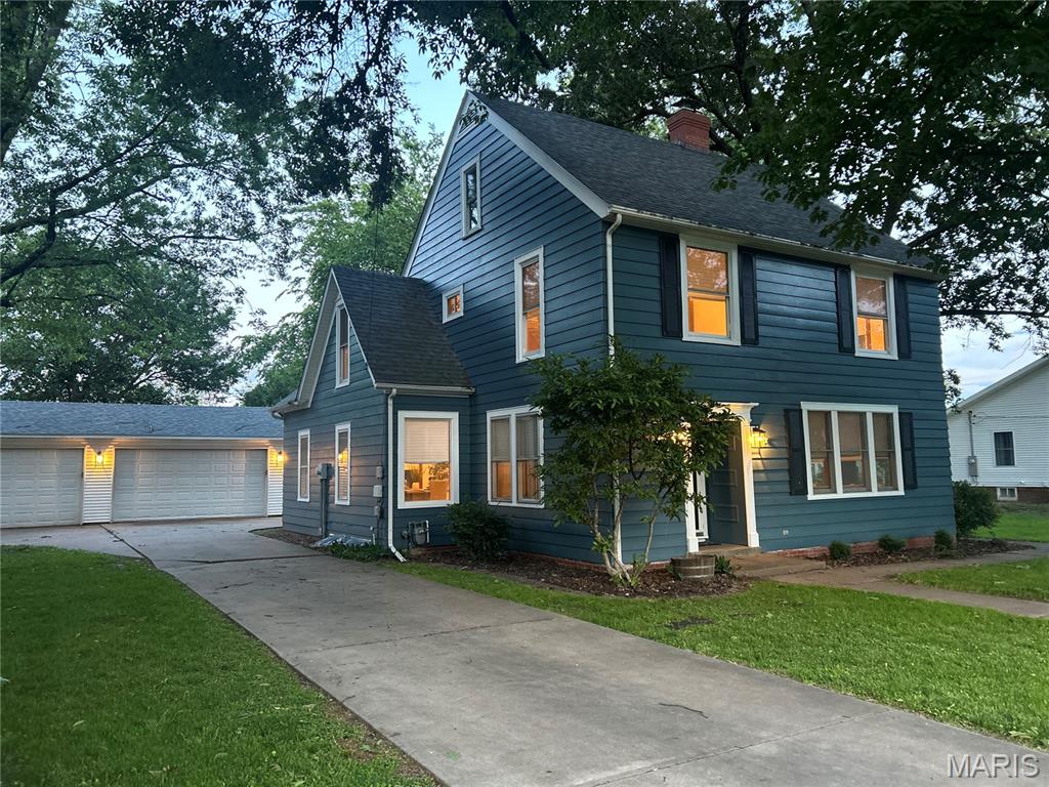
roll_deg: +1.1
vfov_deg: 53.1
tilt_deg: +4.8
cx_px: 524
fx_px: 788
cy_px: 394
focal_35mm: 26
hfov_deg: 67.3
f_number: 1.5
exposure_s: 1/60
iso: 400
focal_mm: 5.7
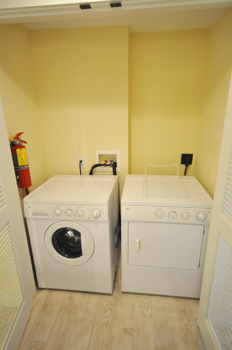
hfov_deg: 59.4
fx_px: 204
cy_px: 175
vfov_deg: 81.3
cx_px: 116
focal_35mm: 21
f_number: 4.8
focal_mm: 14
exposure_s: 1/30
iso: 1100
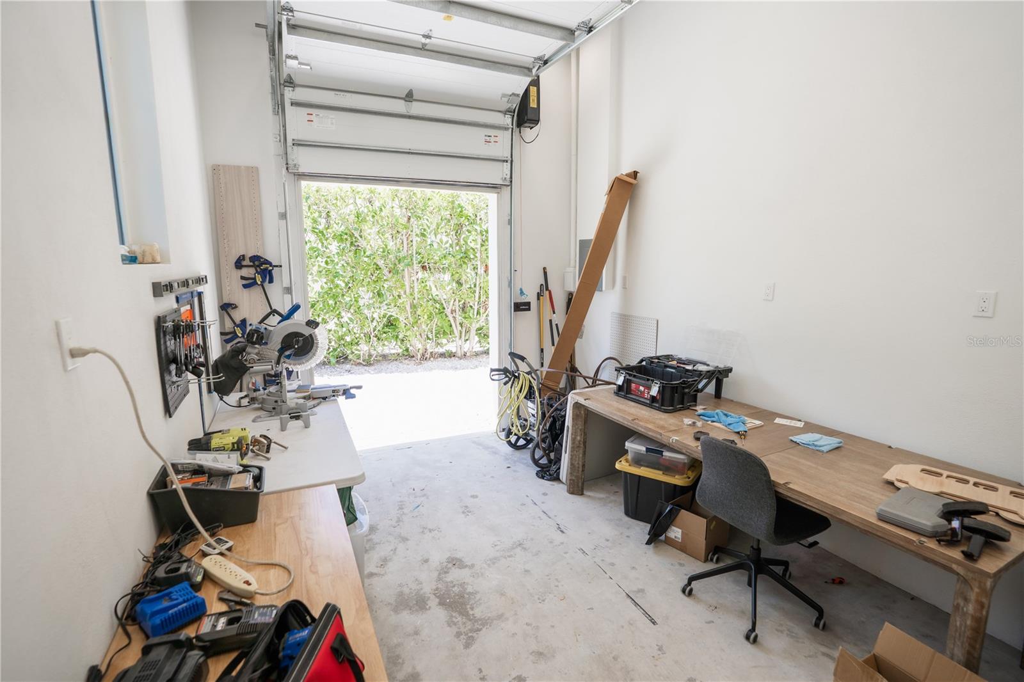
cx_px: 512
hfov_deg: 96.7
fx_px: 455
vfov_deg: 73.7
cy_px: 341
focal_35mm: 16
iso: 160
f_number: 4
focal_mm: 16
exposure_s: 1/160
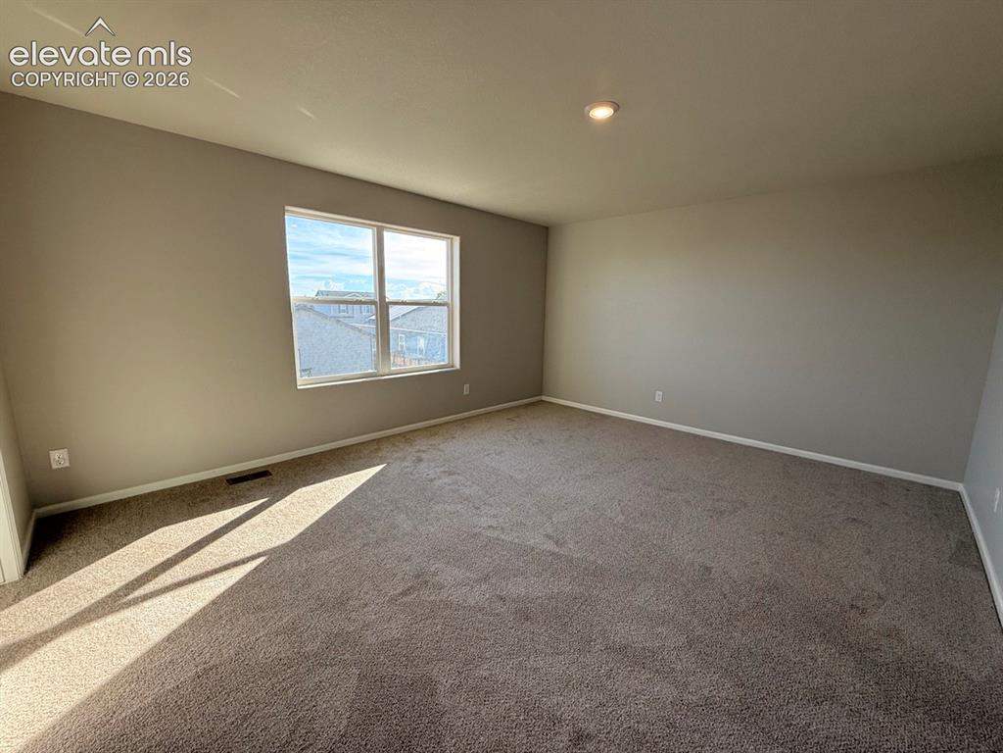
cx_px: 502
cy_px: 376
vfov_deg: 85.7
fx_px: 406
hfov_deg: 102.1
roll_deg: -1.0
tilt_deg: -9.8
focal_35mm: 14
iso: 64
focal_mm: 2.22
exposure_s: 1/227
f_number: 2.2
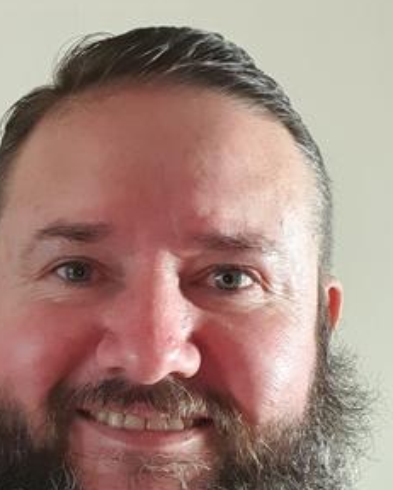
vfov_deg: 28.9
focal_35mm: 65
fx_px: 944
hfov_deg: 23.5
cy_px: 337
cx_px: 155
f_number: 1.9
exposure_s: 1/25
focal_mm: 3.3
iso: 800
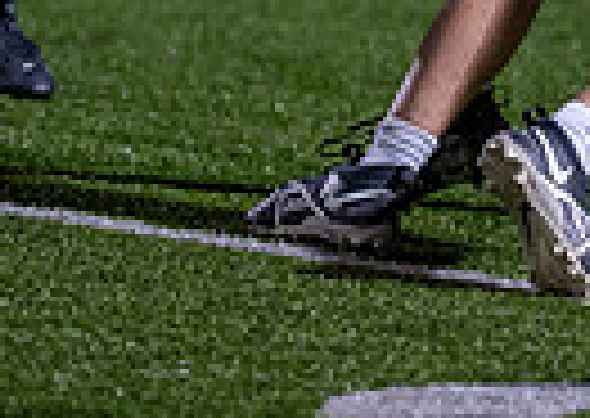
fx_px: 11622
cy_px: -410
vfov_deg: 2.1
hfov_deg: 2.9
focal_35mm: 695
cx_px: 981
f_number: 1.8
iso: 1600
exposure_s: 1/1250
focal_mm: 135
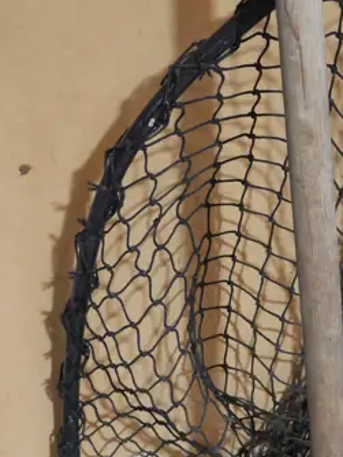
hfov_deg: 14.8
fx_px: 1293
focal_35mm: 98
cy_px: 256
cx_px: 372
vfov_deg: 20.0
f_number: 3.6
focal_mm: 16
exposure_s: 1/60
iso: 1250
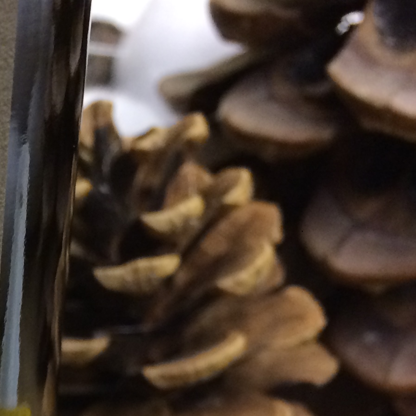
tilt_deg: -32.8
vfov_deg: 17.8
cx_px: -110
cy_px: 492
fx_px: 1264
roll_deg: -0.8
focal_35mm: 93
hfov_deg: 17.6
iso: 250
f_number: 2.2
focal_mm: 4.15
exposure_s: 1/33
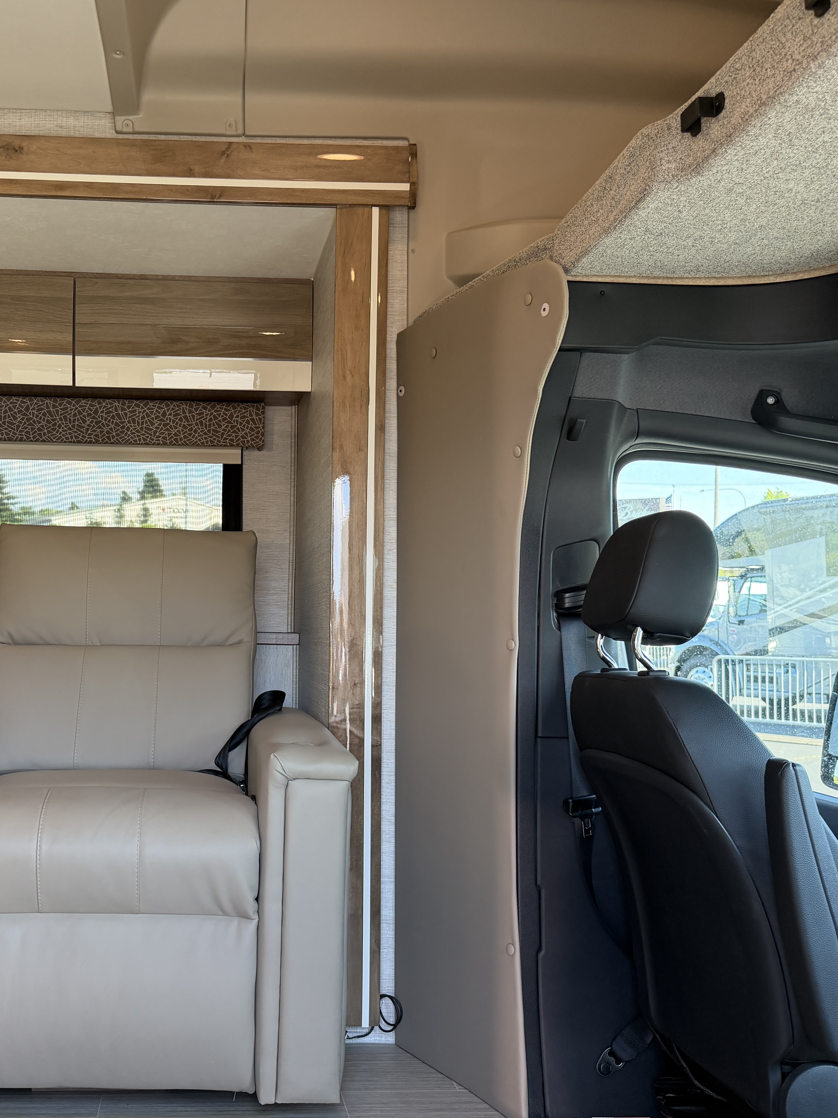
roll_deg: +0.2
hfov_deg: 42.2
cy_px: 560
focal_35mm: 33
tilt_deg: +0.7
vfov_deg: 55.3
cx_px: 254
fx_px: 1065
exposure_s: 1/225
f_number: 1.78
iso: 160
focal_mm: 6.76
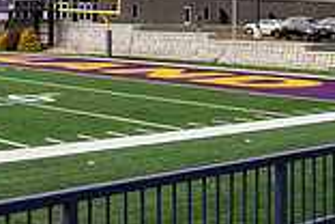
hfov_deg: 24.2
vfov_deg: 16.2
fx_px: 763
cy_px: -12
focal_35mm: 82
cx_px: 47
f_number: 7.1
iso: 200
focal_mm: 22
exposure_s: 1/500
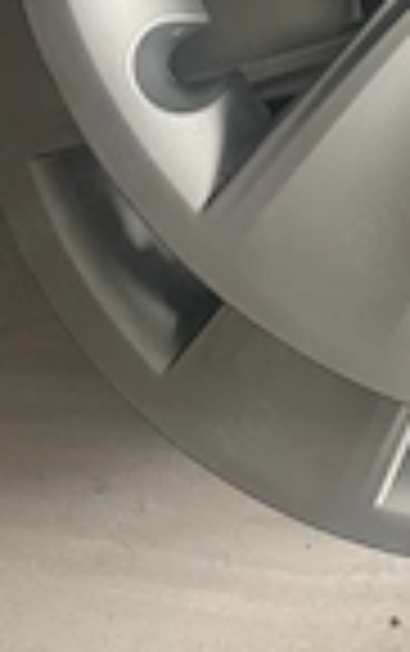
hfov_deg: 16.6
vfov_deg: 25.2
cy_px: -144
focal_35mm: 73
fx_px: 1301
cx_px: 572
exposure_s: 1/60
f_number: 1.6
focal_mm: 5.1
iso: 500
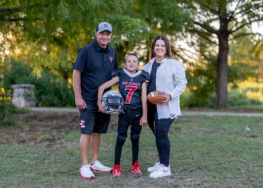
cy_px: 107
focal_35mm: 64
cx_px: 140
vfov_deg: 22.2
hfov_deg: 30.8
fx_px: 477
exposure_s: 1/400
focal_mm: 50
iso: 100
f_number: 1.2
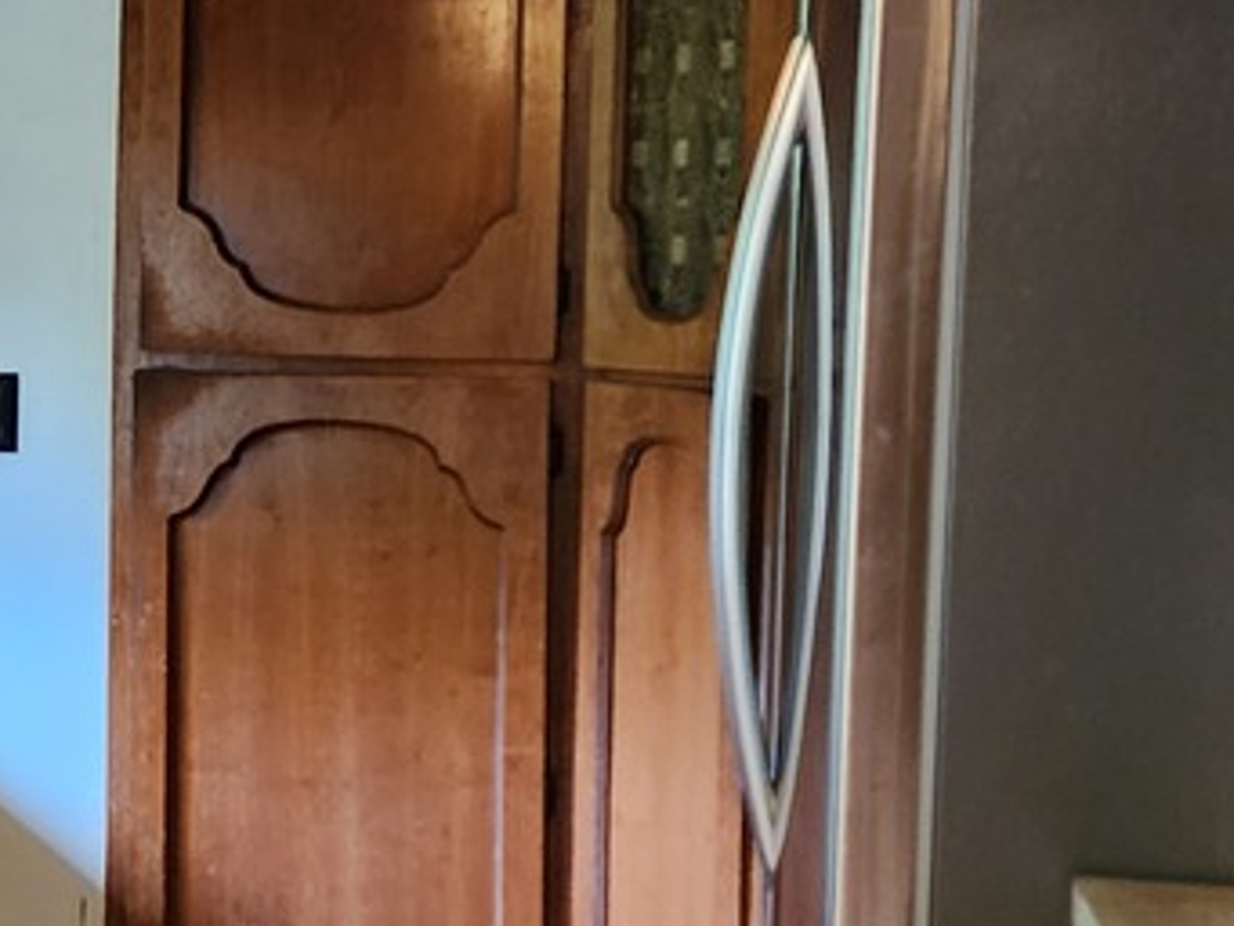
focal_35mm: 97
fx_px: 3459
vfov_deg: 15.2
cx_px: -206
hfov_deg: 19.2
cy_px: 373
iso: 500
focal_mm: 6.4
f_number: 1.8
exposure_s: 1/60
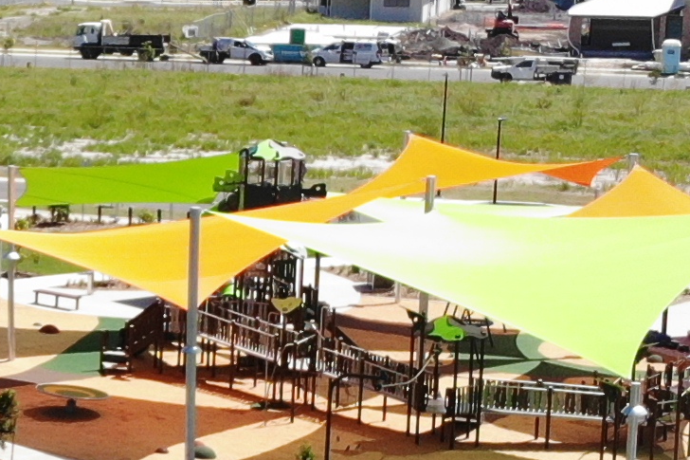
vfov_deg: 9.8
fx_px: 2663
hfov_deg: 14.0
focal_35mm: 139
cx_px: -276
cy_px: 337
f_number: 2.8
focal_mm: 4.5
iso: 100
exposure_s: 1/724
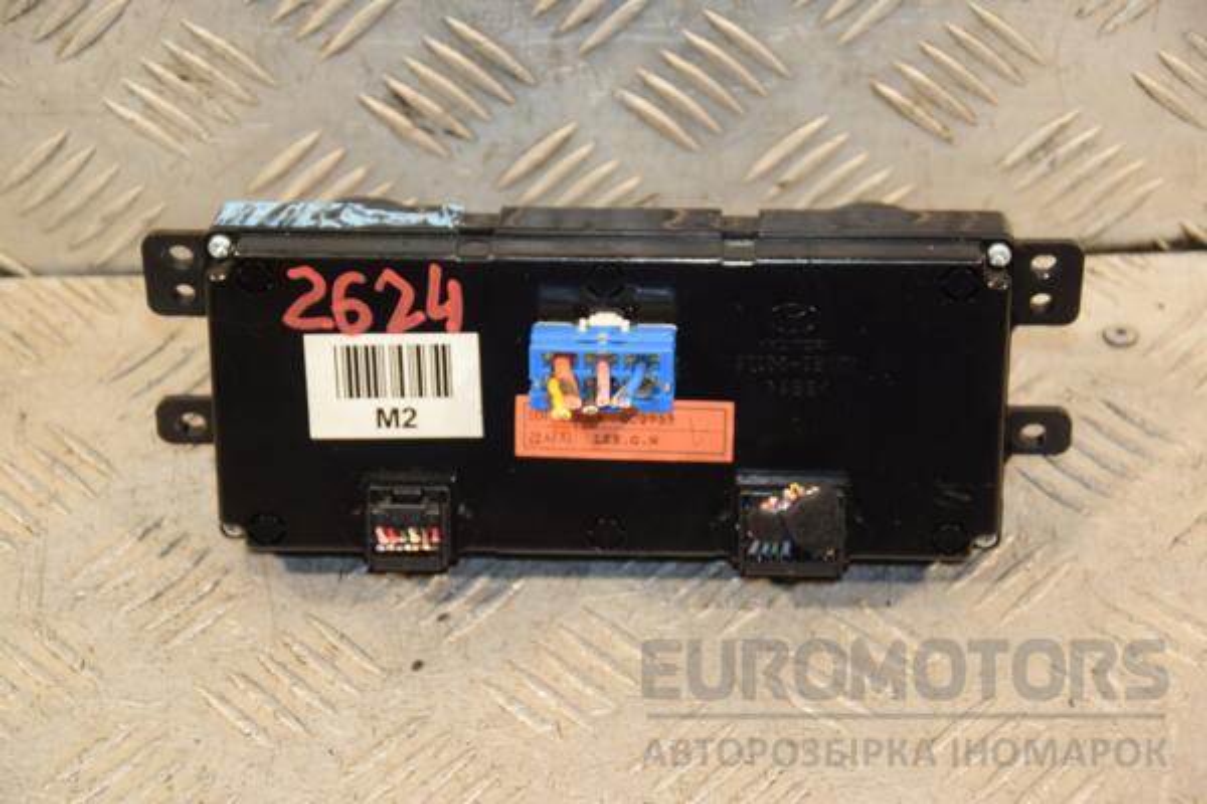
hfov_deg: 18.2
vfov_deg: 12.2
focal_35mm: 112
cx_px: 604
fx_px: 3772
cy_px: 402
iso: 800
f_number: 5.3
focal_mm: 75
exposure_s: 1/100
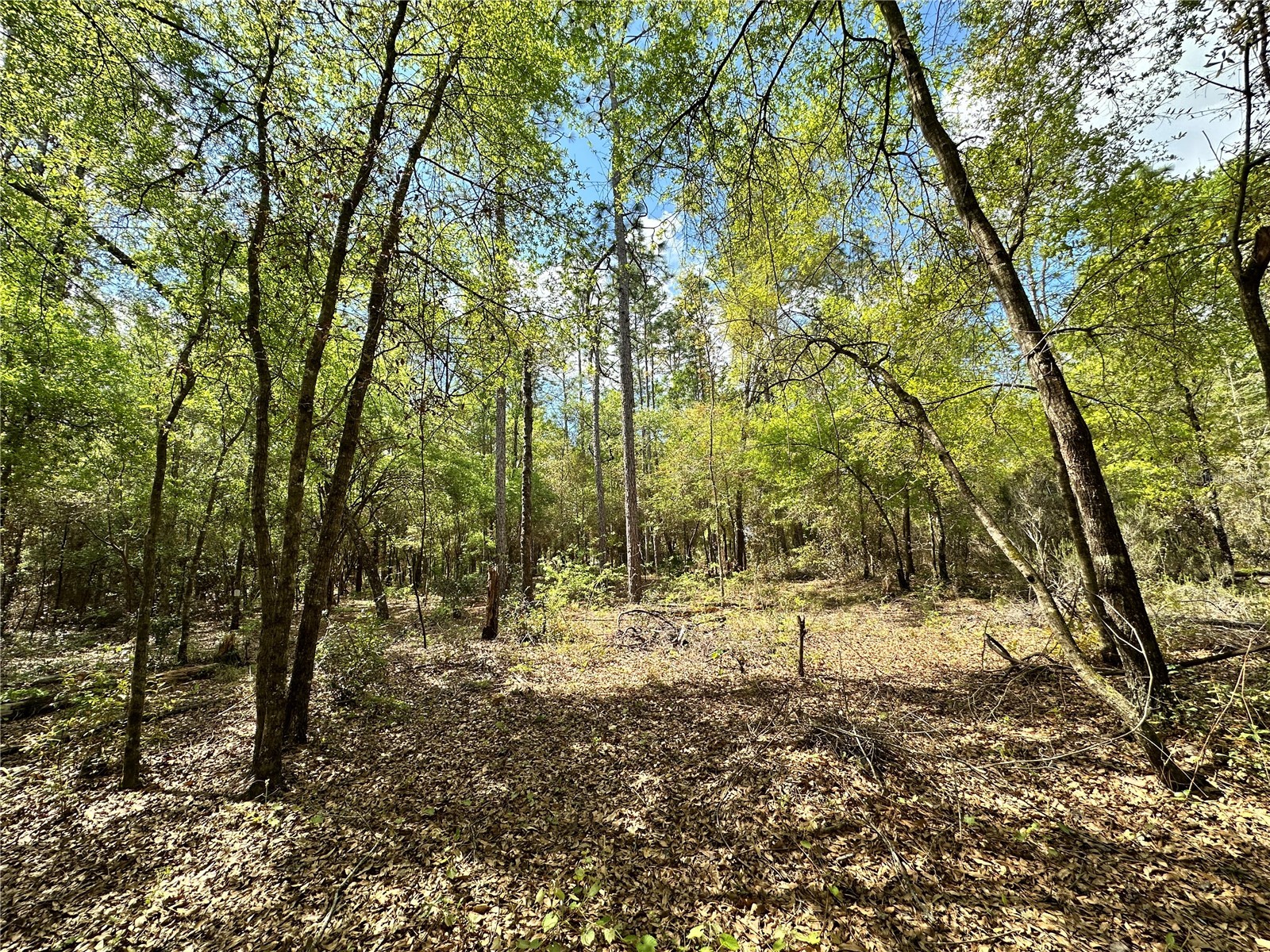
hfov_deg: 102.1
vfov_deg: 85.7
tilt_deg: +9.6
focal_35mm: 14
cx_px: 635
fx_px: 514
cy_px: 476
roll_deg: +3.0
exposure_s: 1/670
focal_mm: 2.22
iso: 40
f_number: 2.2
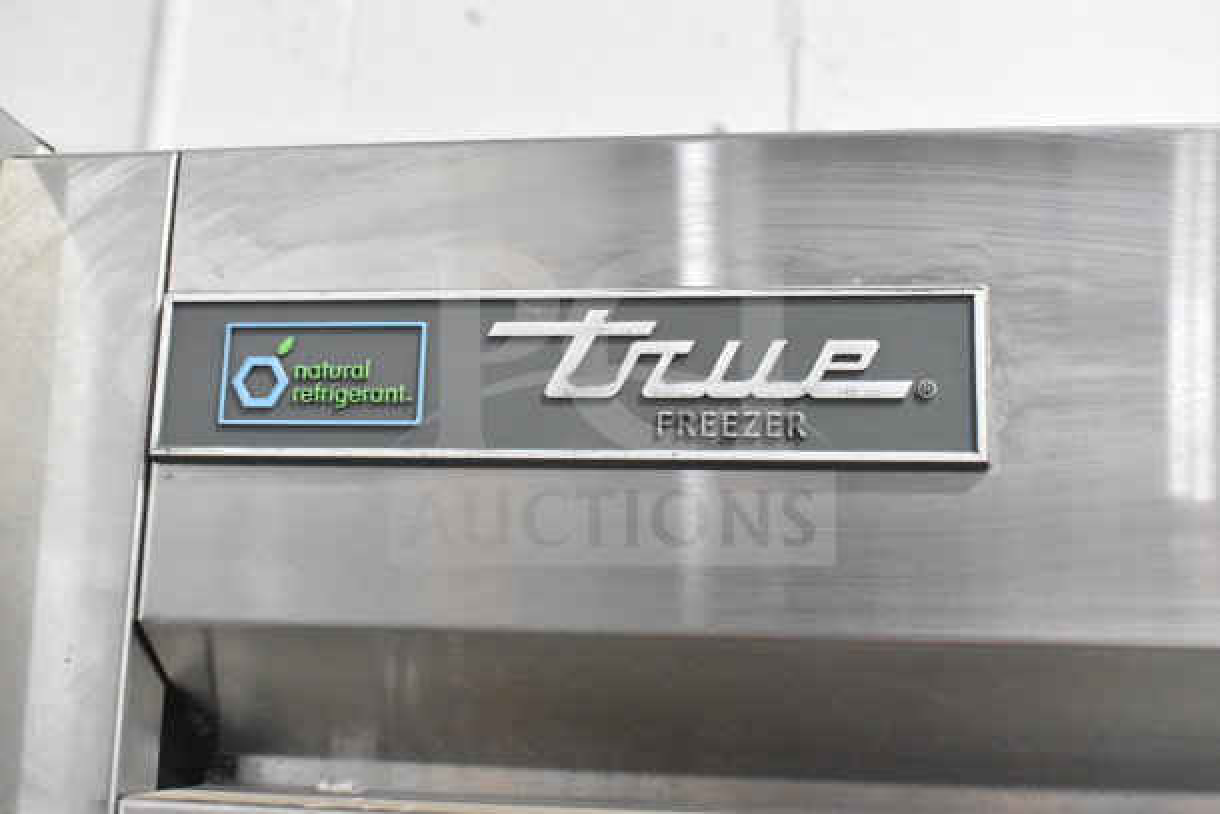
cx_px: 610
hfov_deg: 46.4
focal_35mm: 42
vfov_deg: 31.9
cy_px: 407
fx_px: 1424
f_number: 7.1
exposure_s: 1/160
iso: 6400
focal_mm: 28
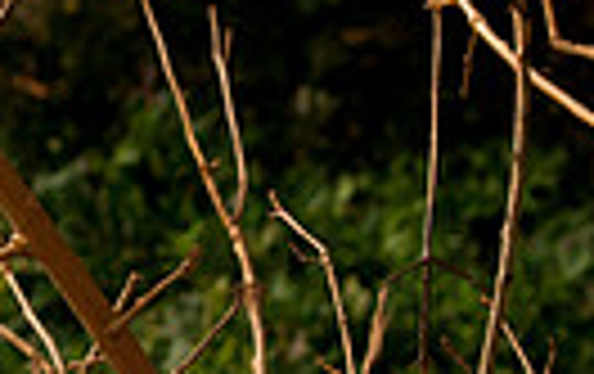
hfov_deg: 7.8
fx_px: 4346
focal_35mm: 268
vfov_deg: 4.9
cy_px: 331
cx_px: -32
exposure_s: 1/60
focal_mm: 40
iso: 500
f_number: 7.1
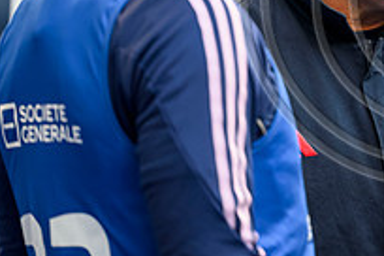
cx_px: 433
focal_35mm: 1136
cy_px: -8
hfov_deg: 1.8
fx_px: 12116
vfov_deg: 1.2
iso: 1250
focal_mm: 400
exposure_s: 1/800
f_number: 3.2
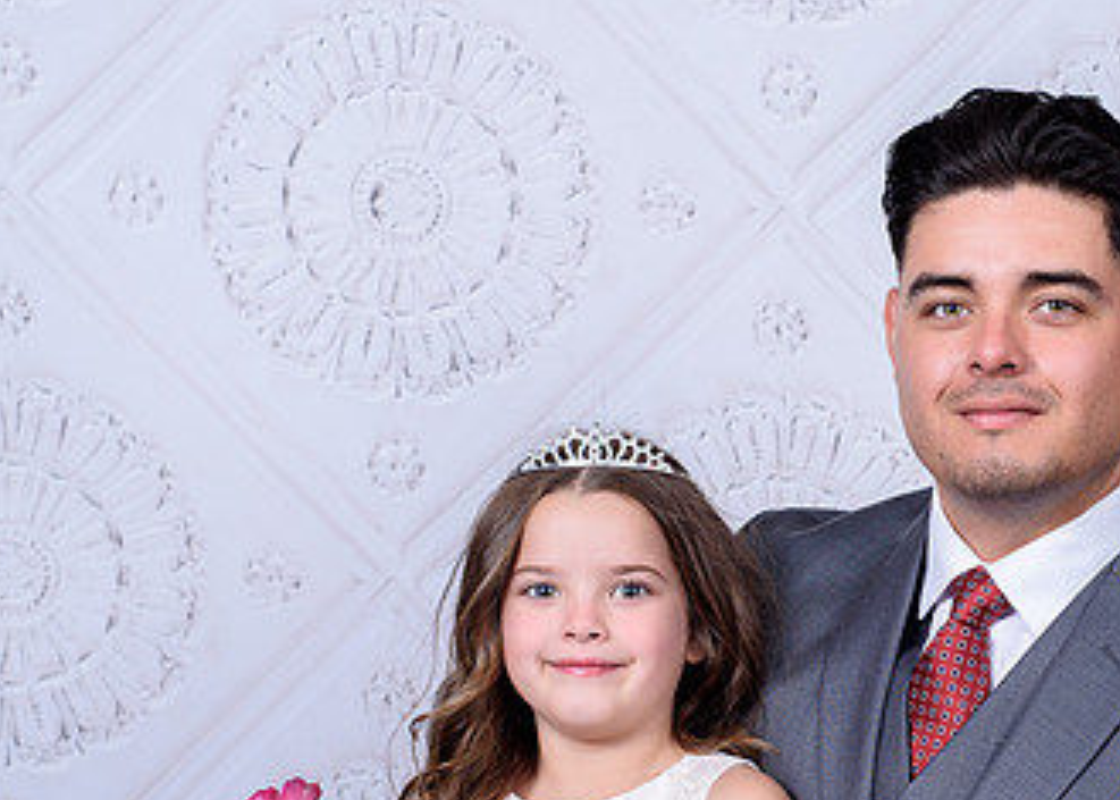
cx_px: 973
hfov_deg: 17.6
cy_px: 614
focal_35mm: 112
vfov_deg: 12.8
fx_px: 3563
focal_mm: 50
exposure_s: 1/200
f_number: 5.6
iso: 100
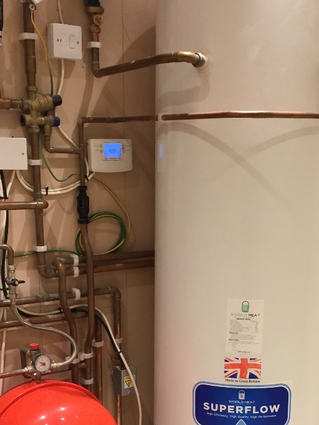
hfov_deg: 28.6
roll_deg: -0.2
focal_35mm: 51
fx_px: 626
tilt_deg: -14.1
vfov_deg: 36.6
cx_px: 168
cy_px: 318
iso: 160
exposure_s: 1/33
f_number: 2.2
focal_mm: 4.15
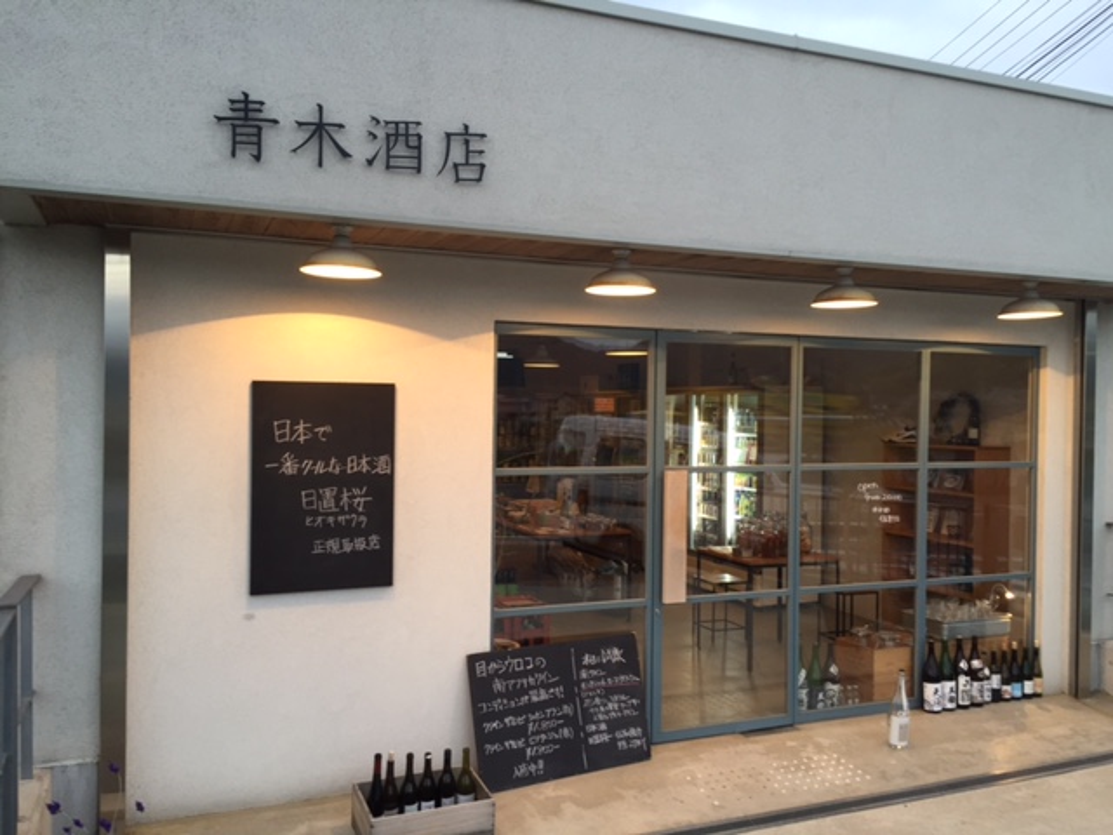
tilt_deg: +0.0
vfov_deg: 48.2
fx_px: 932
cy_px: 418
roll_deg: -0.8
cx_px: 556
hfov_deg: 61.7
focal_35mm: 29
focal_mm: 4.15
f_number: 2.2
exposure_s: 1/30
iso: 40
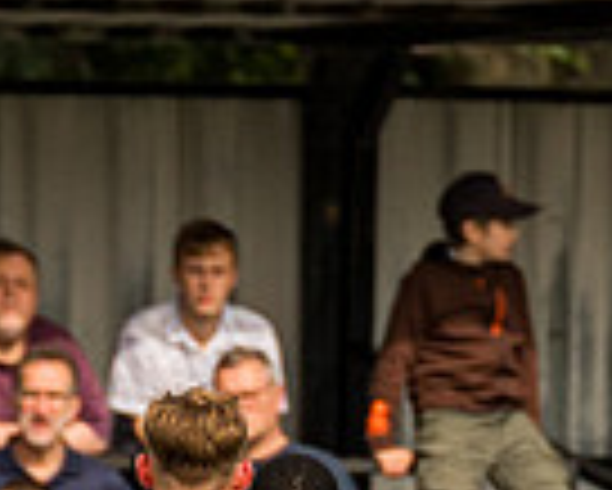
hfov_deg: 0.8
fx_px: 41599
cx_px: -96
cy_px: 916
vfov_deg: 0.7
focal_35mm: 2295
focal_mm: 300
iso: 640
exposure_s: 1/5000
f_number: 4
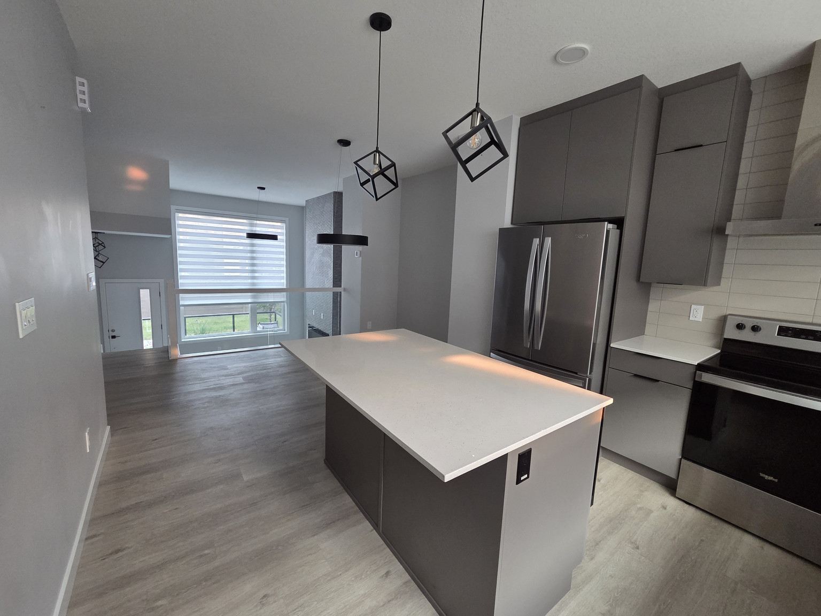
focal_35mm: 13
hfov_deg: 106.2
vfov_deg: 89.9
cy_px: 308
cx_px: 410
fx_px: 308
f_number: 2.2
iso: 320
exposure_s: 1/60
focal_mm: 2.2
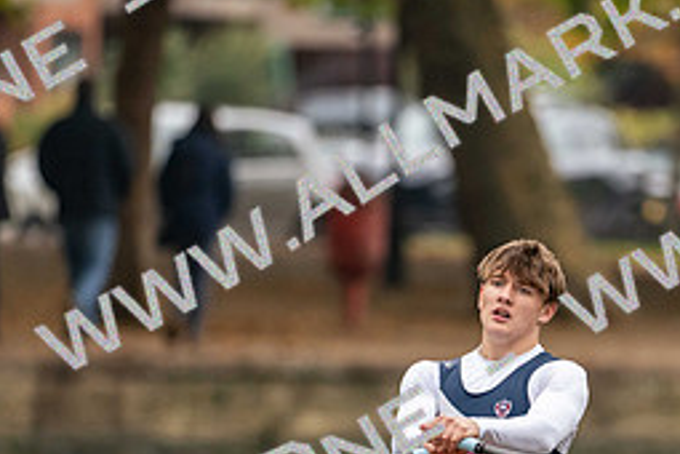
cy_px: 378
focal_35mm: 909
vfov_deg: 1.5
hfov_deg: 2.3
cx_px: 365
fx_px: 17169
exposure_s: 1/2500
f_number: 4.5
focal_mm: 400
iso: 2200
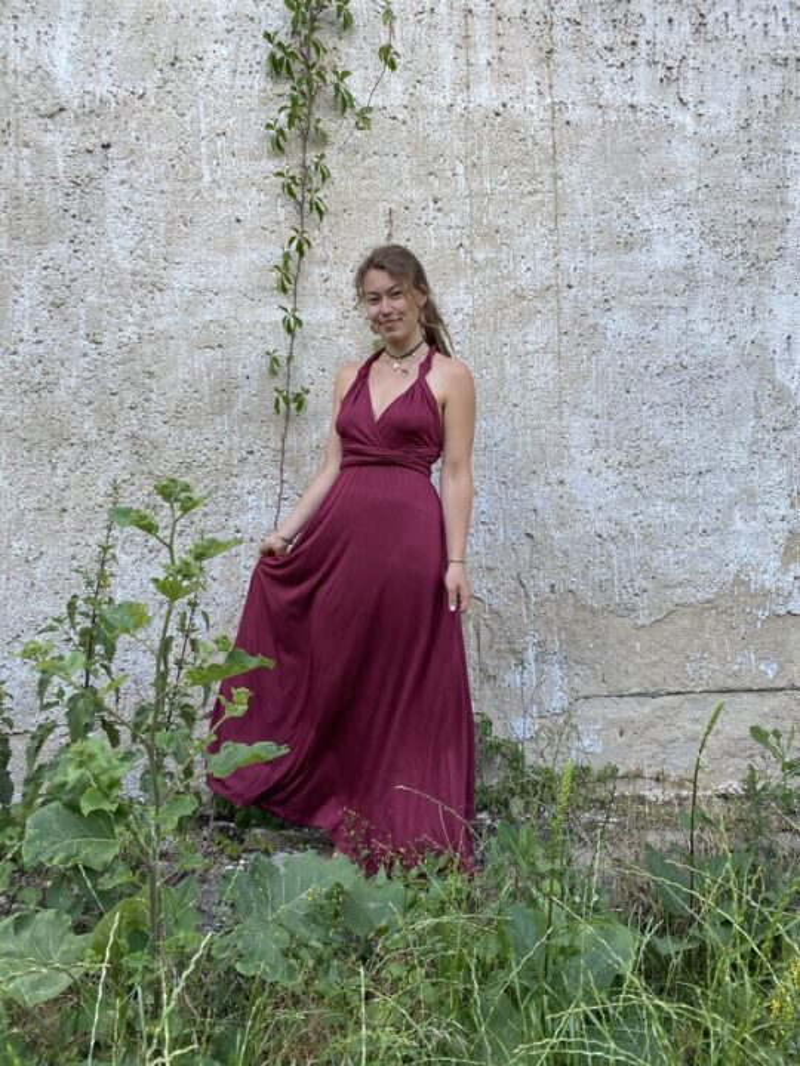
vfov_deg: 67.3
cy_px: 533
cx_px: 400
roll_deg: +0.5
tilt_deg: +2.9
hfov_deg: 53.1
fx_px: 801
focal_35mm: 26
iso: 32
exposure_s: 1/364
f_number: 1.8
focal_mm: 4.25
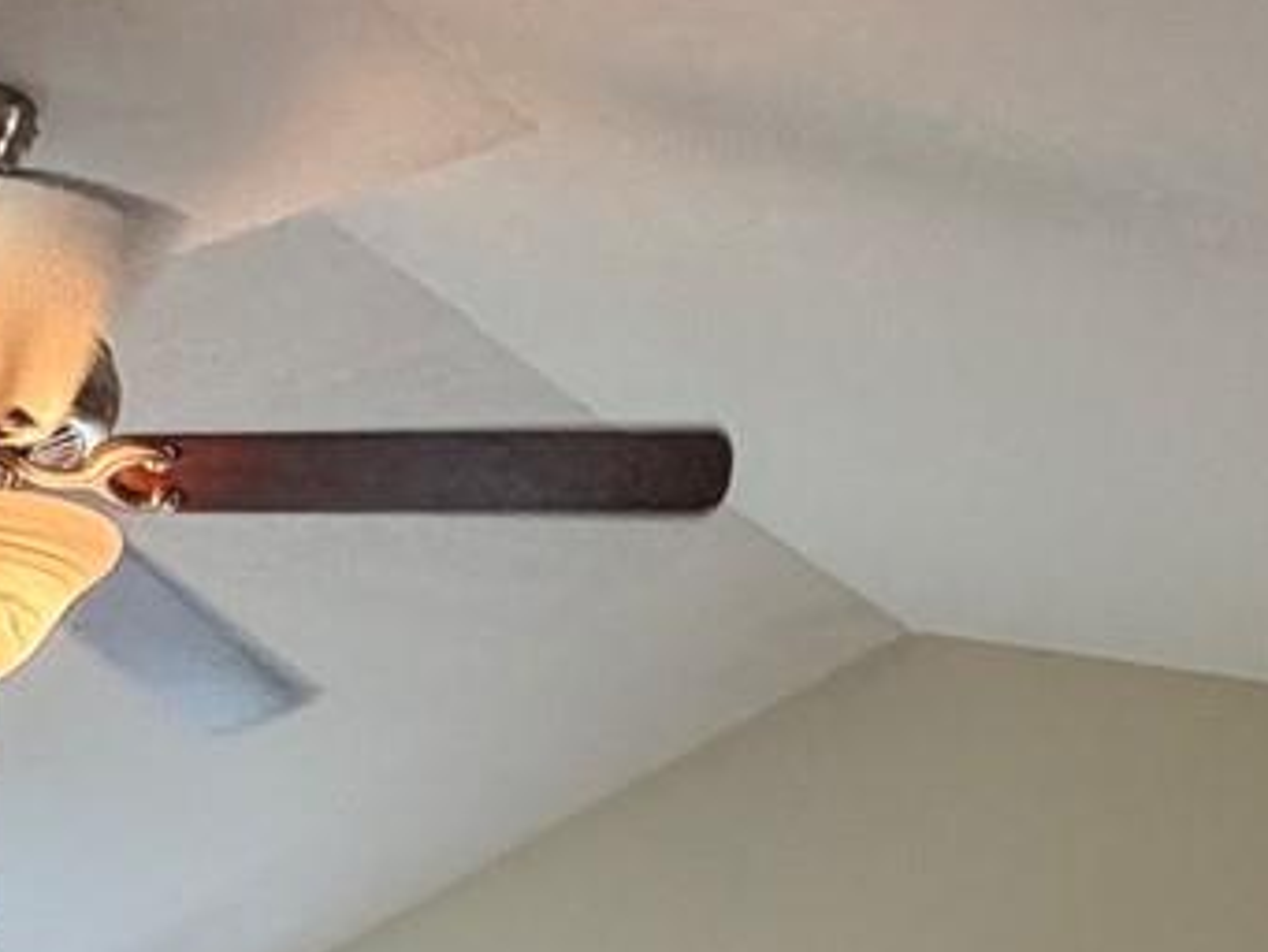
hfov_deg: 21.7
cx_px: -234
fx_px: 3078
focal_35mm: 84
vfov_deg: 14.2
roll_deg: +0.1
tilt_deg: -6.9
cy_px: 2004
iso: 125
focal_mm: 2.22
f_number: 2.2
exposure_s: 1/120
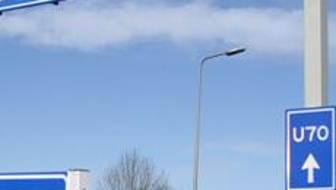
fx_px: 1026
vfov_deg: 10.6
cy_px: 143
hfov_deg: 18.6
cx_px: 134
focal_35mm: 115
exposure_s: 1/200
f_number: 8
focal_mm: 7.9
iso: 64
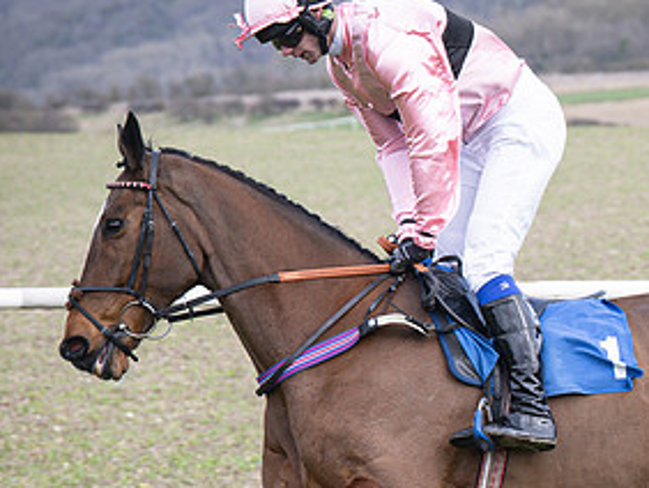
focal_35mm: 352
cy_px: 385
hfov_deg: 5.6
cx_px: 382
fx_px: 6605
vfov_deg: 4.2
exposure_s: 1/640
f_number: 4
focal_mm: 86
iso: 200
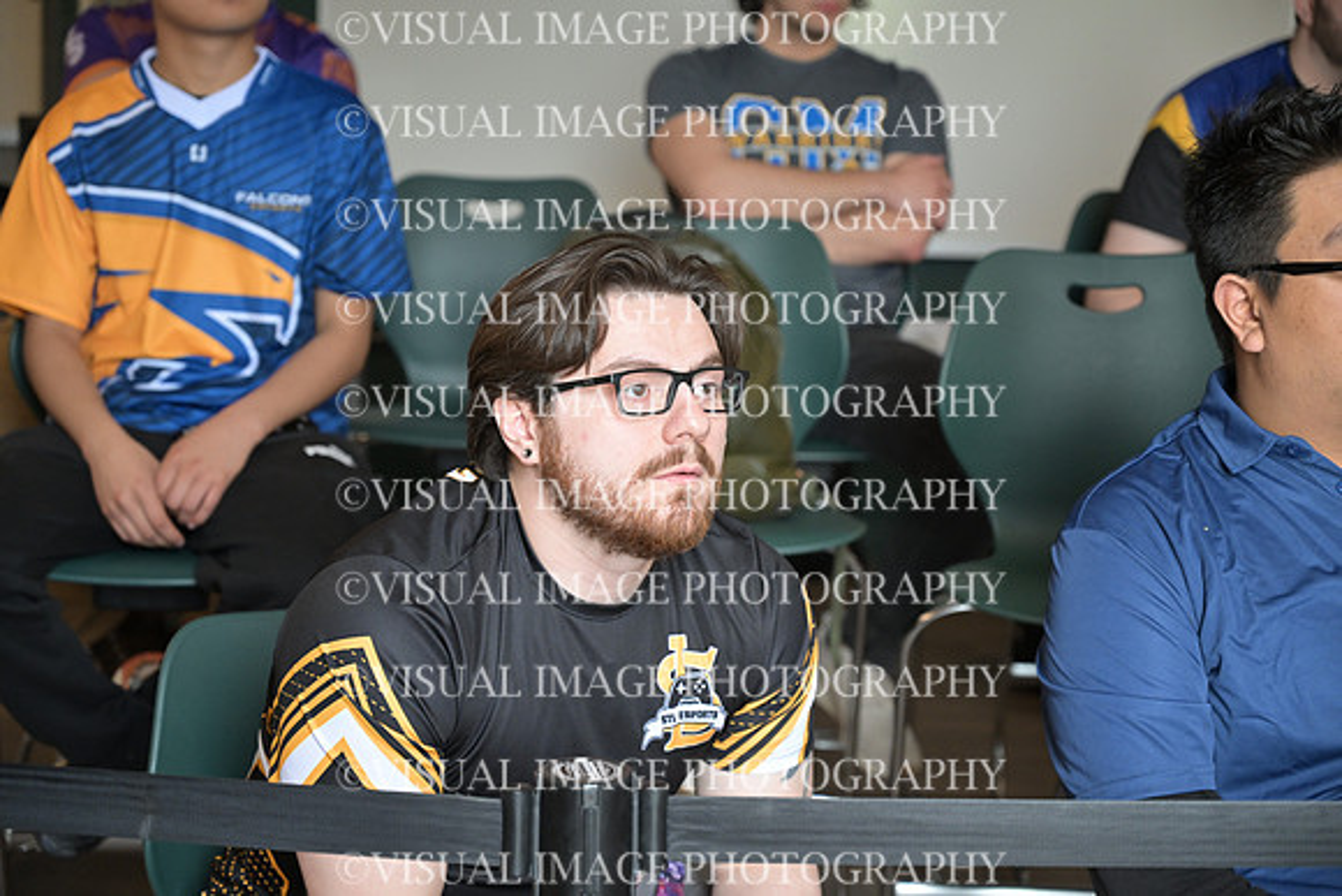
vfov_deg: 19.5
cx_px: 671
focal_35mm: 70
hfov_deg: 28.8
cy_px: 448
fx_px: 2610
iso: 2000
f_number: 4
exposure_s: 1/125
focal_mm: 70
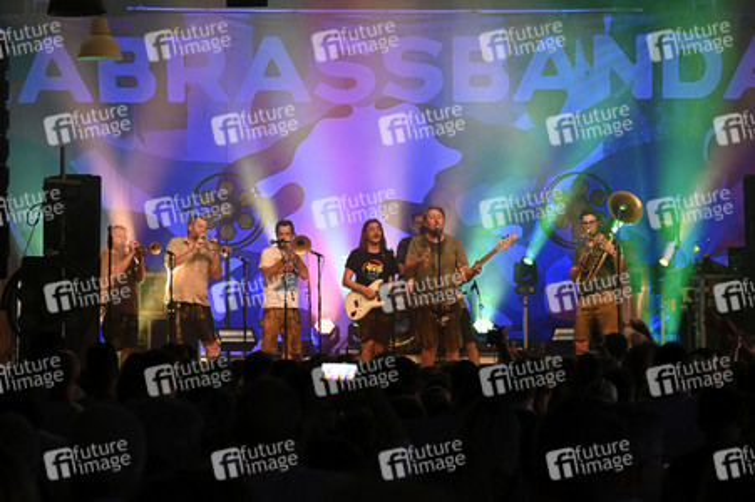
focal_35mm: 100
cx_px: 378
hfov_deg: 20.4
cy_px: 251
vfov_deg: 13.7
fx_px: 2096
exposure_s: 1/60
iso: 8000
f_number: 6.3
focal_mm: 100
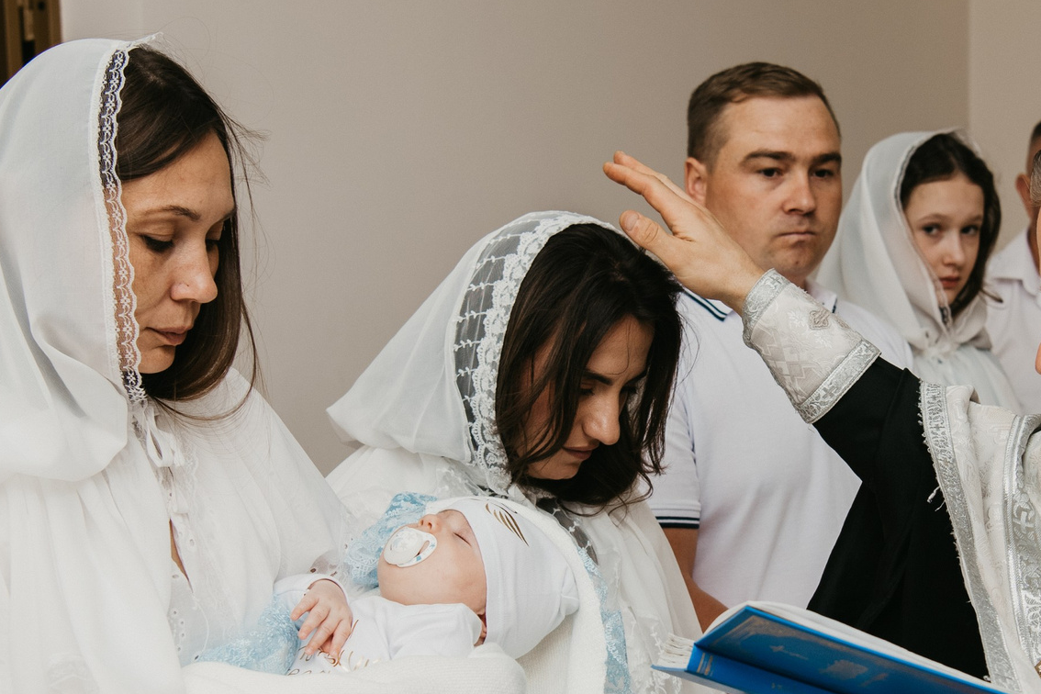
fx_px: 2284
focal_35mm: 79
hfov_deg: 25.5
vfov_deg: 17.2
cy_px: 472
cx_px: 718
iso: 200
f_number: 4.5
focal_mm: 35
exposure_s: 1/160
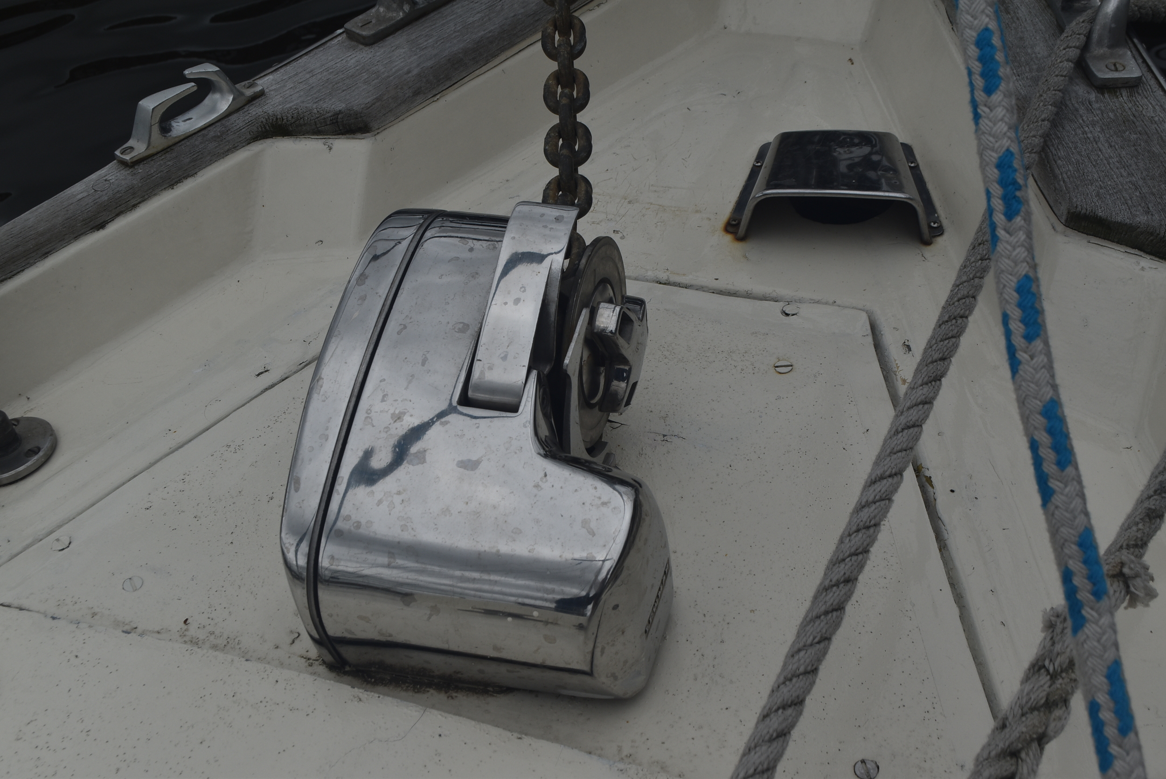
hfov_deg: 44.9
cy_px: 390
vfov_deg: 30.9
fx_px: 1410
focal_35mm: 44
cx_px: 583
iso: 200
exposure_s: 1/400
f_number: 10
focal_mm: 29
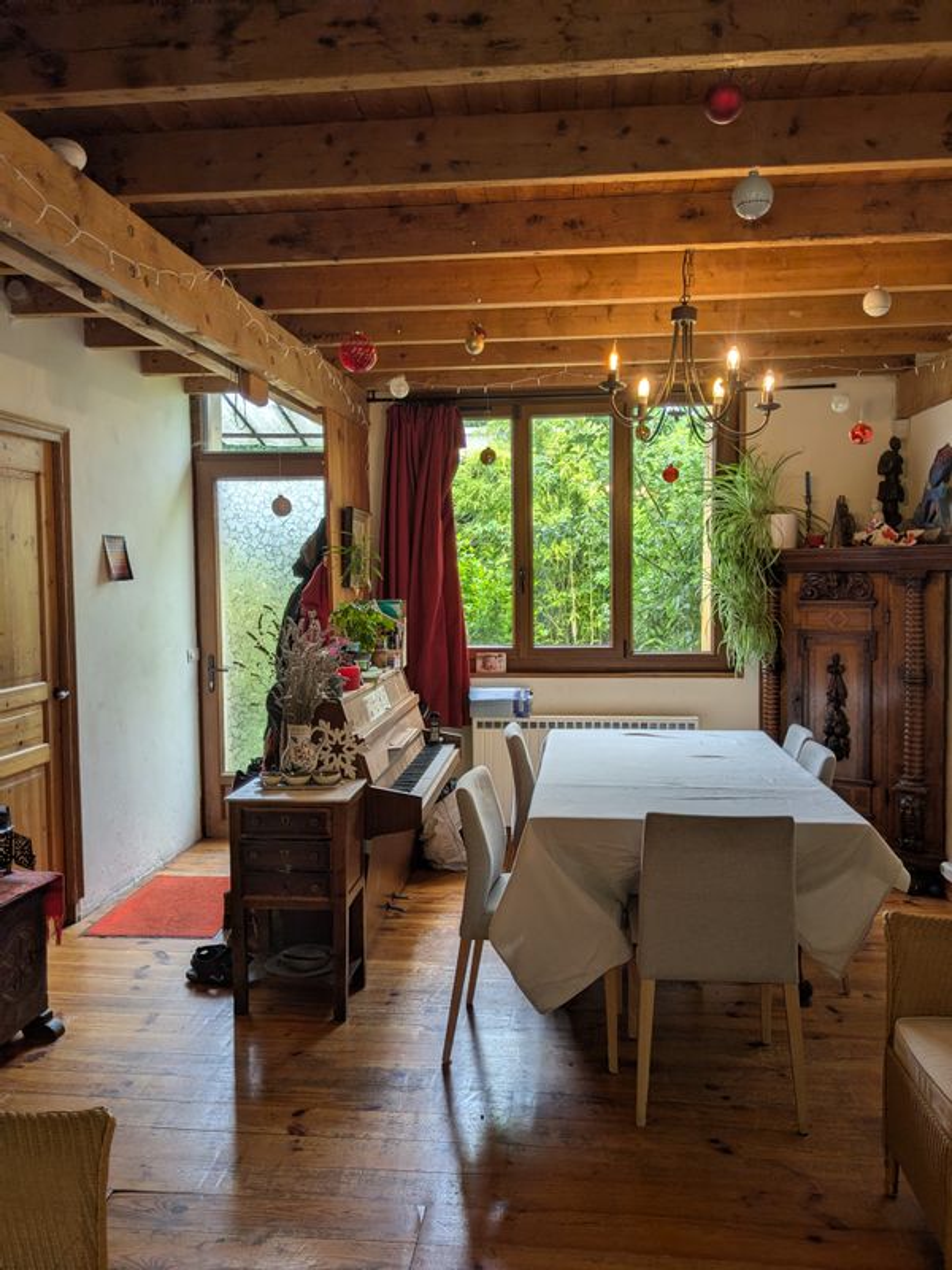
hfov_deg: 51.4
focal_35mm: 27
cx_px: 476
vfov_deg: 65.3
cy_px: 635
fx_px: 990
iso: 63
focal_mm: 4.38
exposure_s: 1/403
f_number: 1.73
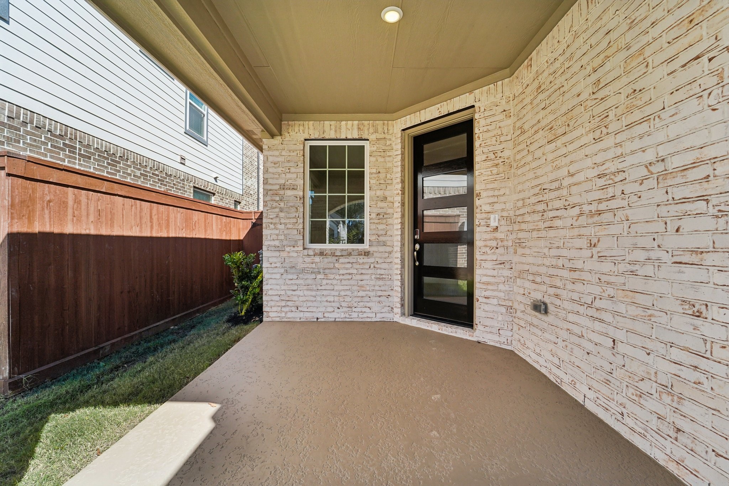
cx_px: 364
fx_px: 283
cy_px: 243
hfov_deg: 104.3
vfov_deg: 81.2
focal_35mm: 14
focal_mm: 14
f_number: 8
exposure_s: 1/500
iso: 500
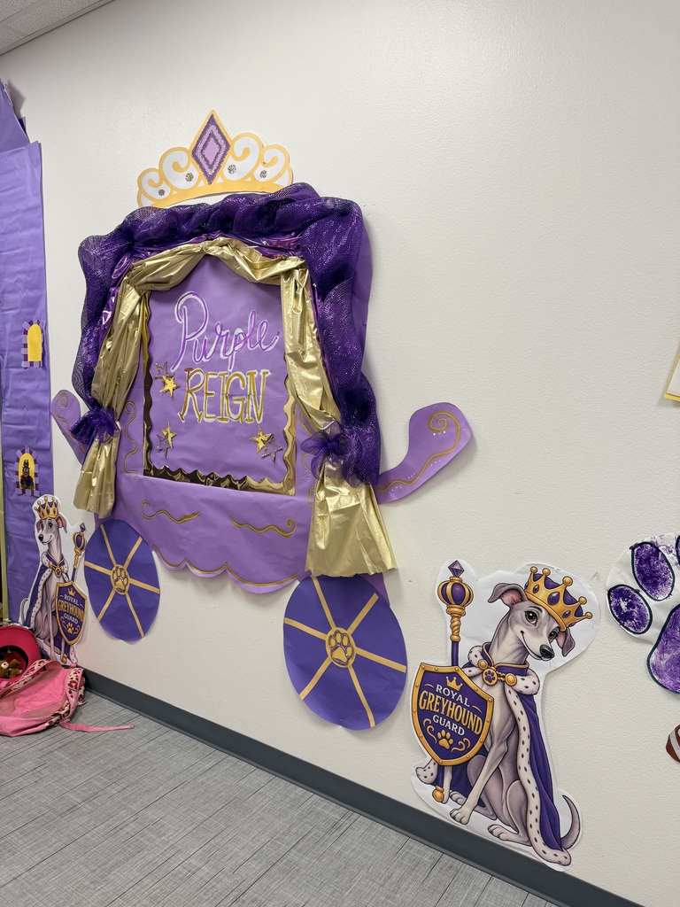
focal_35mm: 24
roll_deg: -1.1
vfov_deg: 71.6
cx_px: 340
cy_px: 454
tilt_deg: -5.9
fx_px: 629
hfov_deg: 56.8
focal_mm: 6.76
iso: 80
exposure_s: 1/120
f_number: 1.78
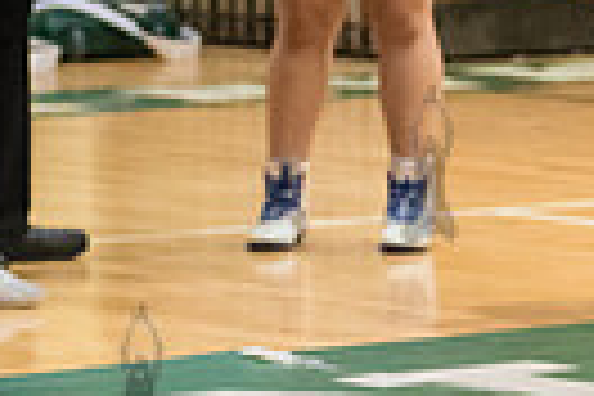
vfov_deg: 2.9
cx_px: 963
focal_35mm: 466
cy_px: 382
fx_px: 7688
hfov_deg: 4.4
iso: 8000
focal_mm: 100
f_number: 3.5
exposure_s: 1/400
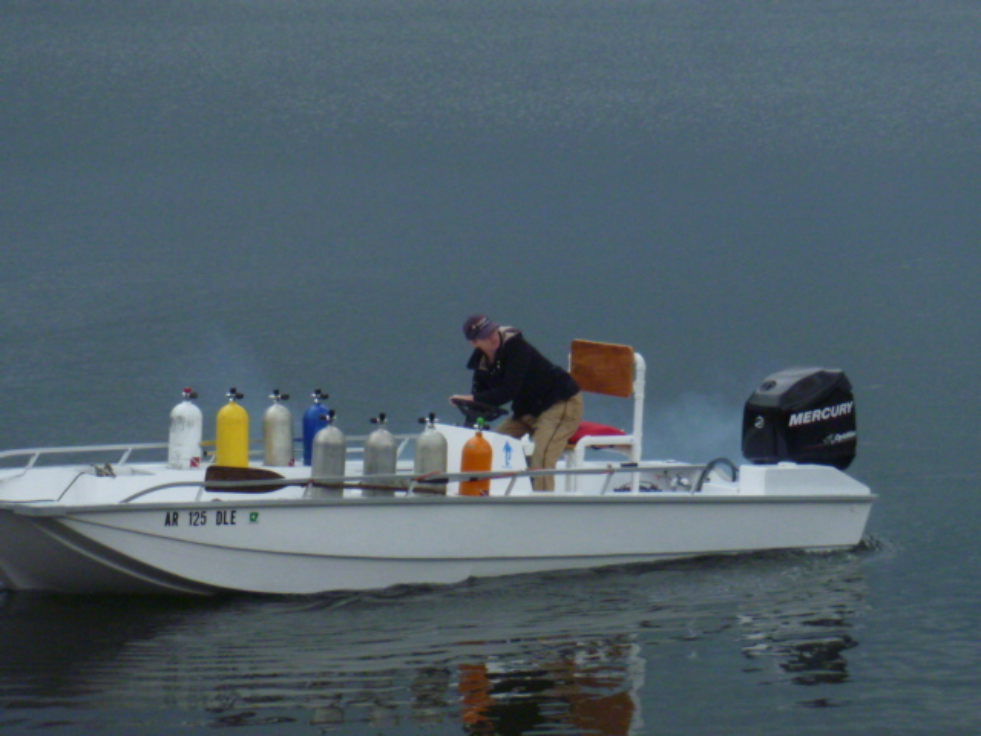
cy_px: 368
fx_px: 4733
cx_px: 490
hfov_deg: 11.8
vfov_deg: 8.9
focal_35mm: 167
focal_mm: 25.2
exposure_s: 1/200
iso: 400
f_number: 5.9
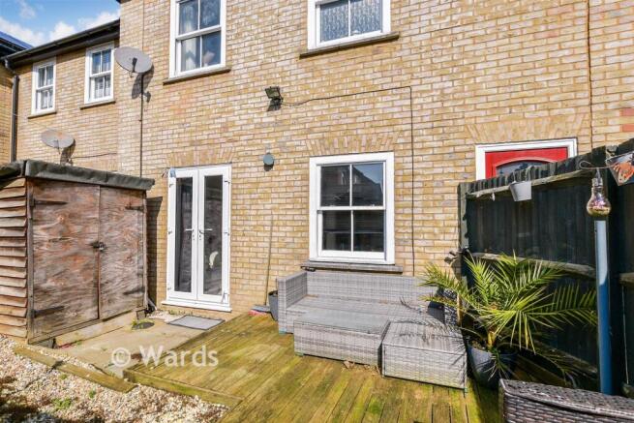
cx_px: 317
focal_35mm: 18
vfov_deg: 67.4
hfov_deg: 90.0
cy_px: 212
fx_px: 317
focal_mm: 12
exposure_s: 1/500
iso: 160
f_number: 8
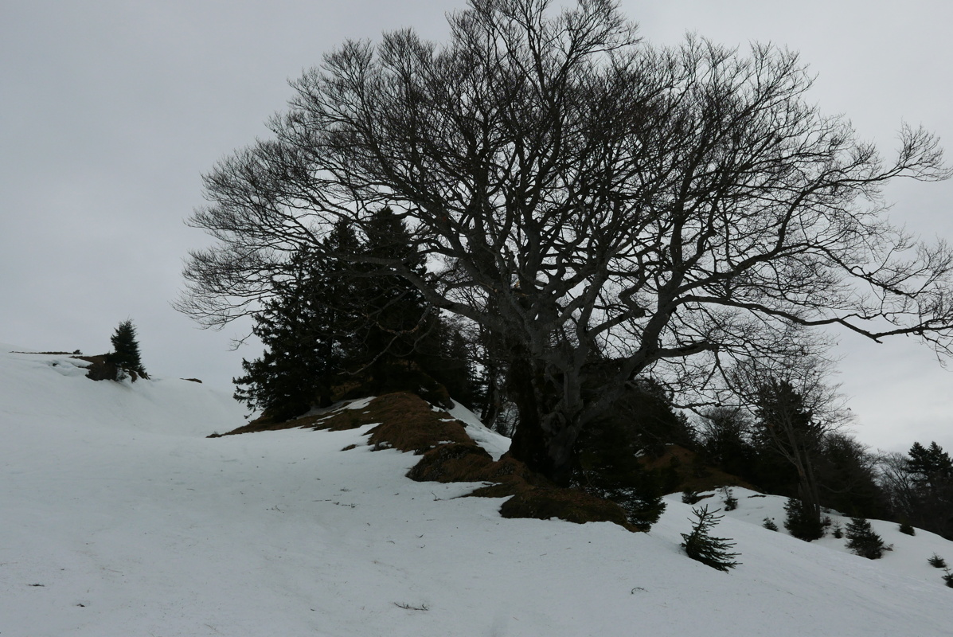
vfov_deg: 46.5
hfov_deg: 65.4
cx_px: 476
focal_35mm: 28
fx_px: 742
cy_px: 318
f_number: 5.6
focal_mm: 12.5
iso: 200
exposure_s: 1/500
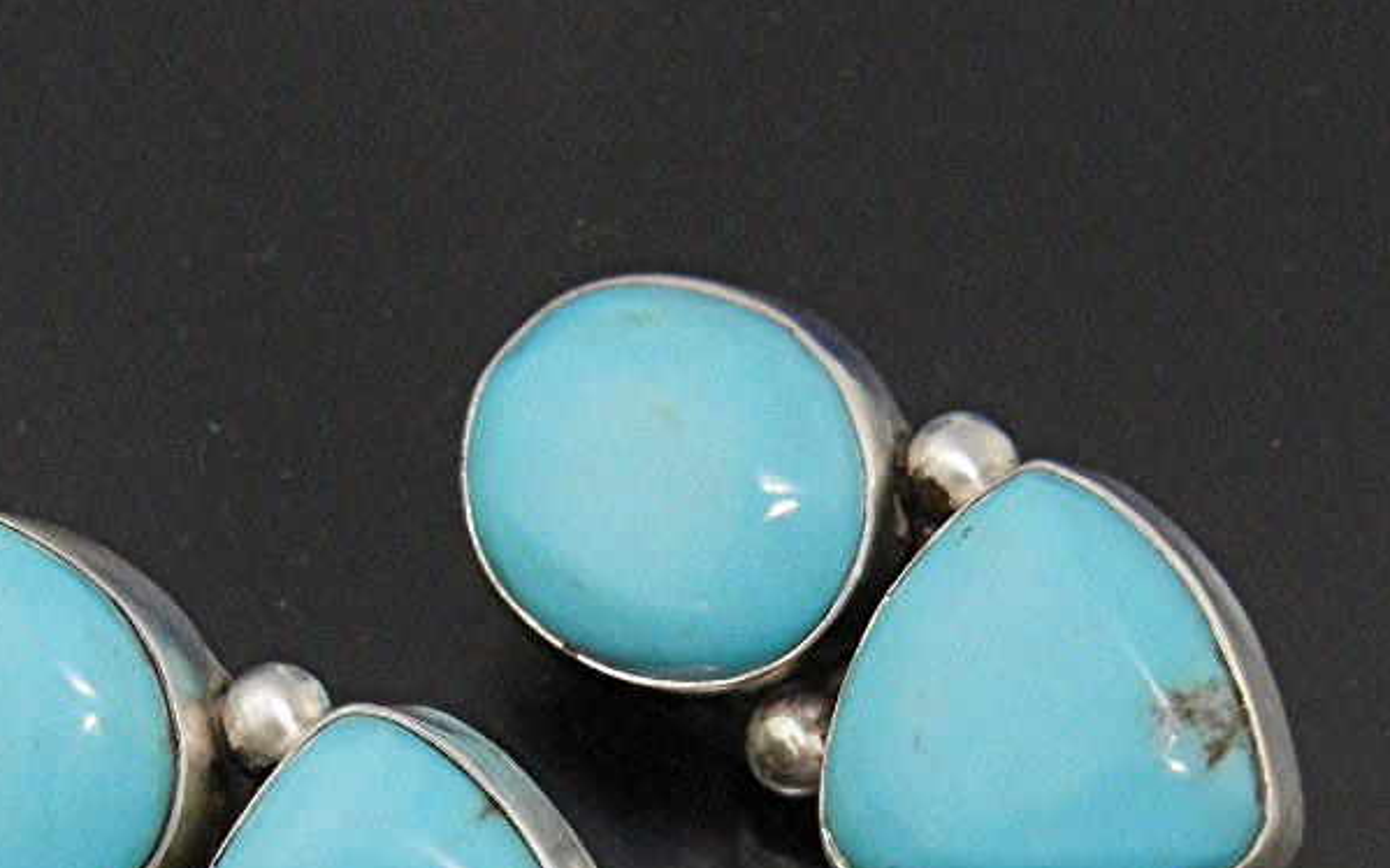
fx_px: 4052
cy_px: 773
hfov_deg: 19.4
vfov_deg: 12.1
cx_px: 504
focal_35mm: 107
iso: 800
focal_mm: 10.6
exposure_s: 1/30
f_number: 8
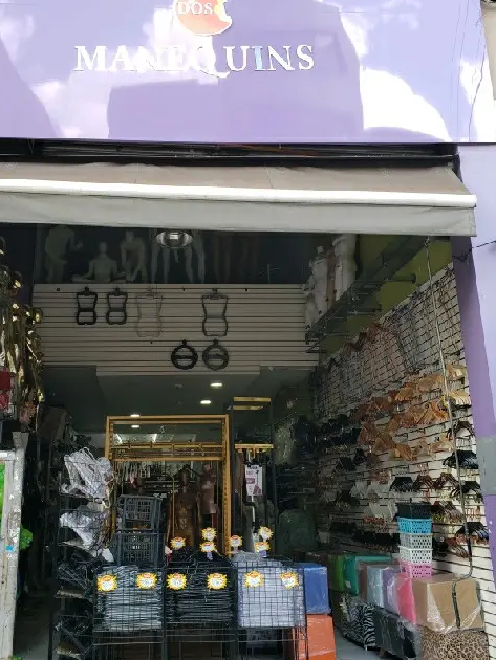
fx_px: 630
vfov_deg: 55.3
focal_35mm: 33
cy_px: 330
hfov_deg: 42.7
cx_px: 196
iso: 80
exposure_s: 1/120
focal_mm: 4.3
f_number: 2.4
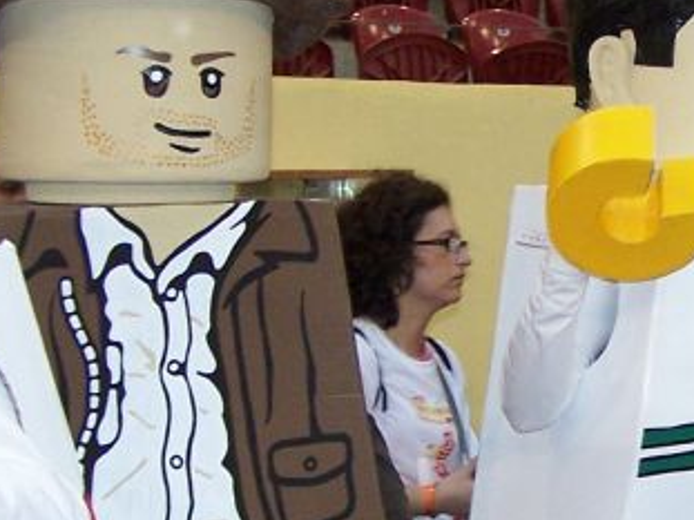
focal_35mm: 125
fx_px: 2505
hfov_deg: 15.5
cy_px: 348
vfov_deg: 11.8
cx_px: 685
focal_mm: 6.3
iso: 140
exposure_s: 1/60
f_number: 2.8
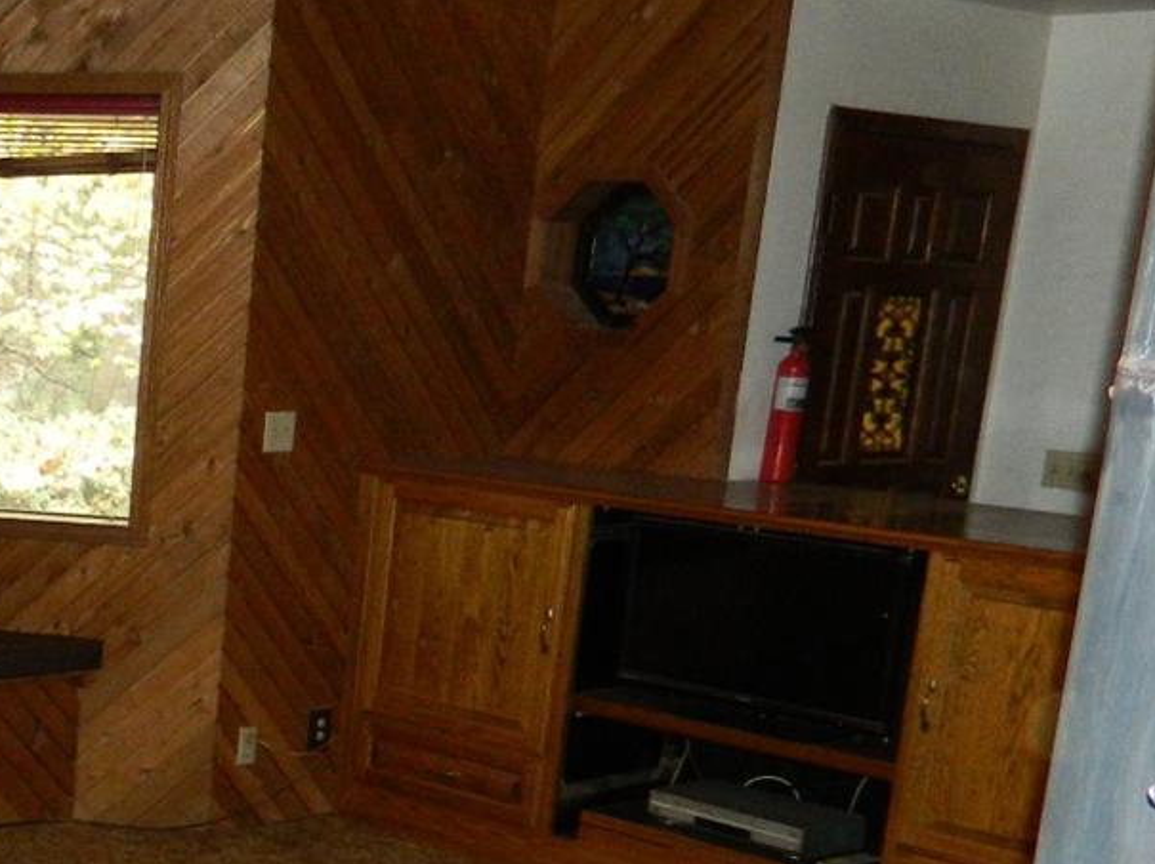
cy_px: 730
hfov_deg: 27.3
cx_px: -246
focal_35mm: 62
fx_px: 2067
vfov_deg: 23.2
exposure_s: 1/30
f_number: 3.1
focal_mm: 4.5
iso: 280
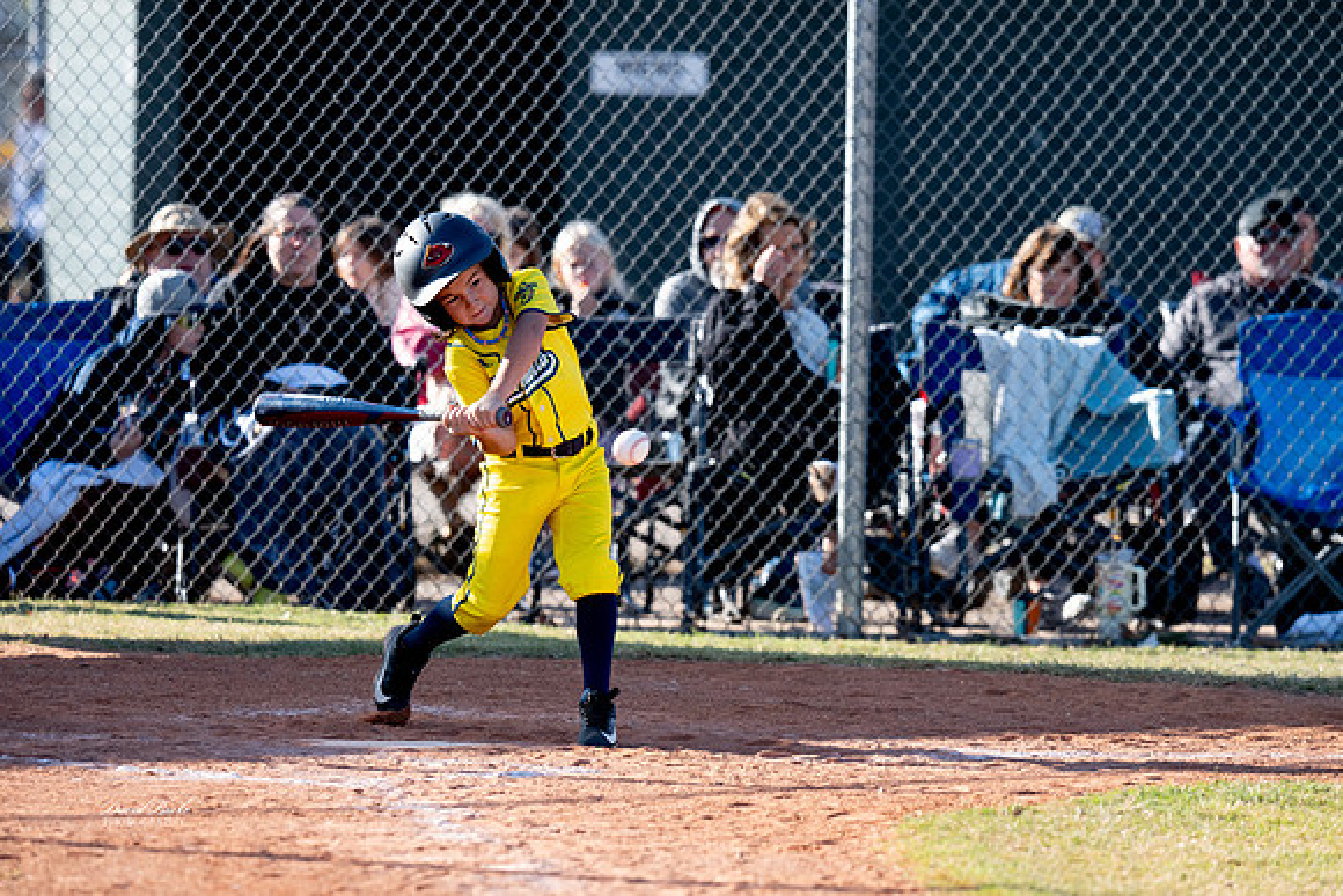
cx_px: 672
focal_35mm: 360
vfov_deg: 3.8
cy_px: 448
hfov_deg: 5.7
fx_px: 13433
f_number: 6
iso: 1250
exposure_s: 1/1600
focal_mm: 360
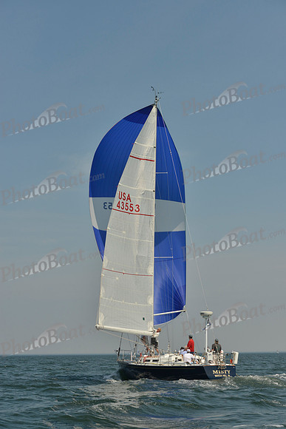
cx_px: 143
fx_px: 834
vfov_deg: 28.8
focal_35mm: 70
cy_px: 214
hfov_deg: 19.5
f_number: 9
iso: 200
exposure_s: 1/1250
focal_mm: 70
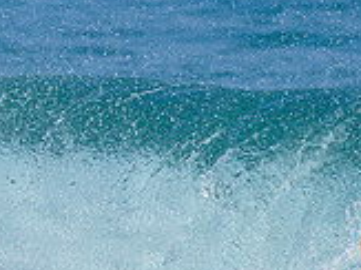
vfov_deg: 0.4
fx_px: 39110
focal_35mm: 3753
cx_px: 299
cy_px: 200
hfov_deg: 0.5
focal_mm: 800
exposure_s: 1/2000
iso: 250
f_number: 6.3
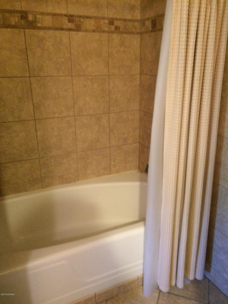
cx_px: 114
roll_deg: +1.7
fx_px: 255
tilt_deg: -18.8
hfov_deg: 48.2
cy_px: 152
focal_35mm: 29
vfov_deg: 61.7
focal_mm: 4.15
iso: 400
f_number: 2.2
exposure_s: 1/15
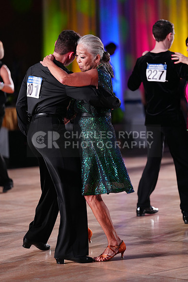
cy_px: 141
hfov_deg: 8.7
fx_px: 1237
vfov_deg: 13.0
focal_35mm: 158
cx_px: 94
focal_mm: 158
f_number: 2.8
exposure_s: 1/500
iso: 2000
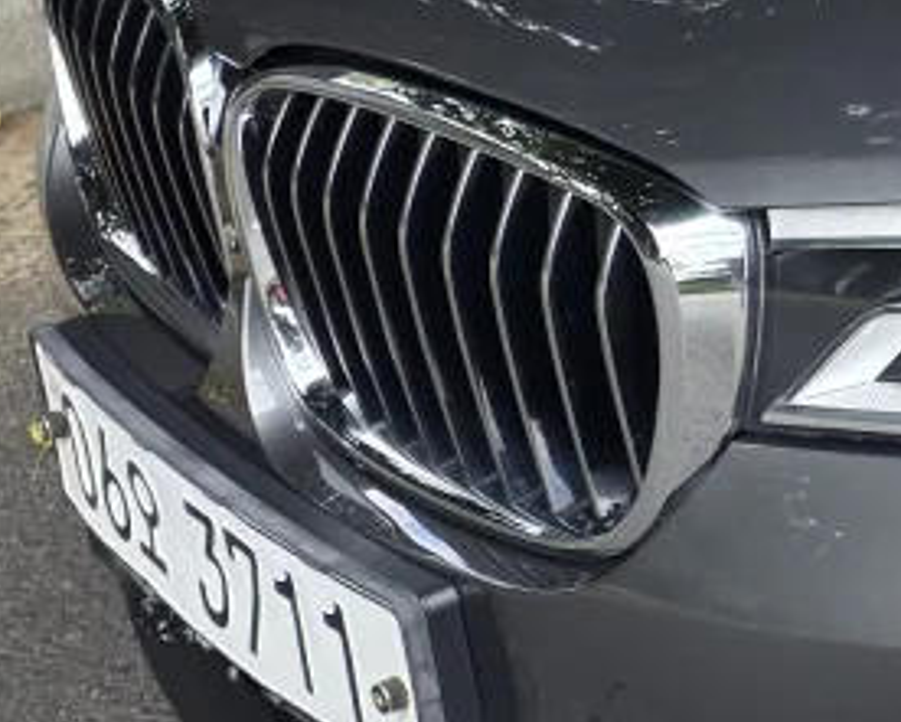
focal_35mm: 130
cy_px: 46
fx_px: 3468
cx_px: 2194
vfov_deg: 11.8
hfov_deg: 11.9
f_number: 1.7
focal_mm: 6.25
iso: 32
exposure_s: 1/180
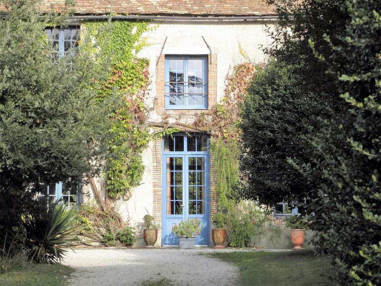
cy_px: 143
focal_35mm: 126
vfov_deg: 11.8
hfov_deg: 15.6
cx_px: 190
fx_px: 1387
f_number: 4.4
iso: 64
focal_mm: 22.44
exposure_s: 1/160
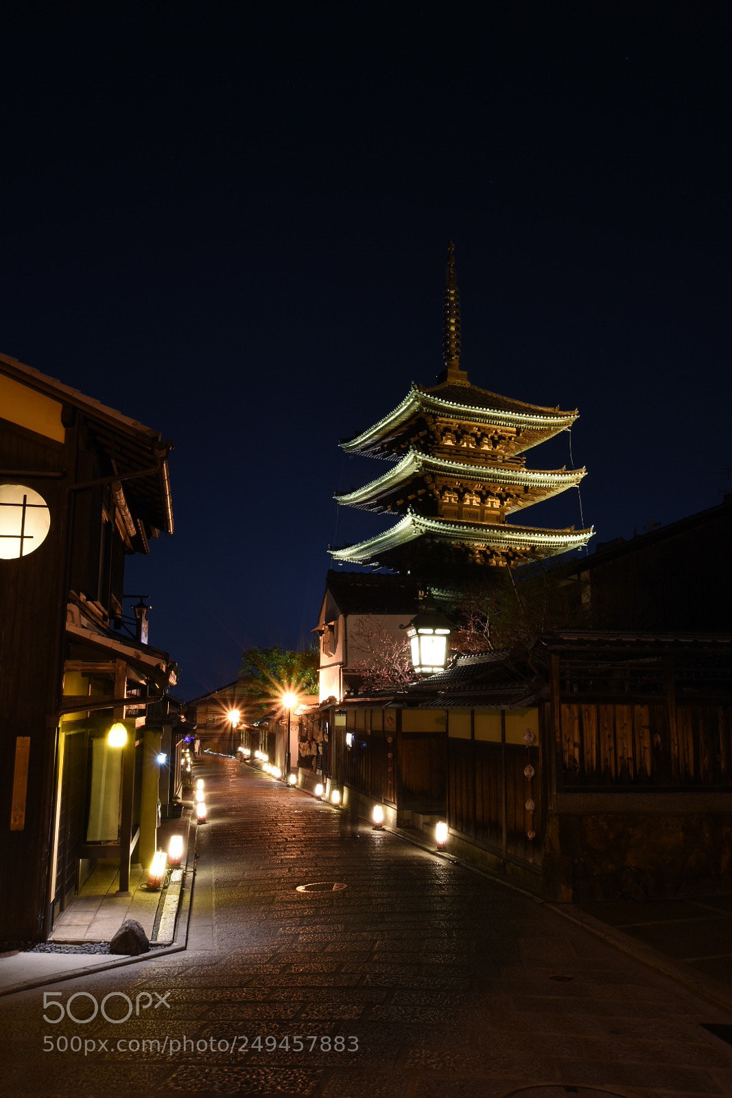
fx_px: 915
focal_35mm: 30
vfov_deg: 61.9
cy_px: 549
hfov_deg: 43.6
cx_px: 366
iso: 100
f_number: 13
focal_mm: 20
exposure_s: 30
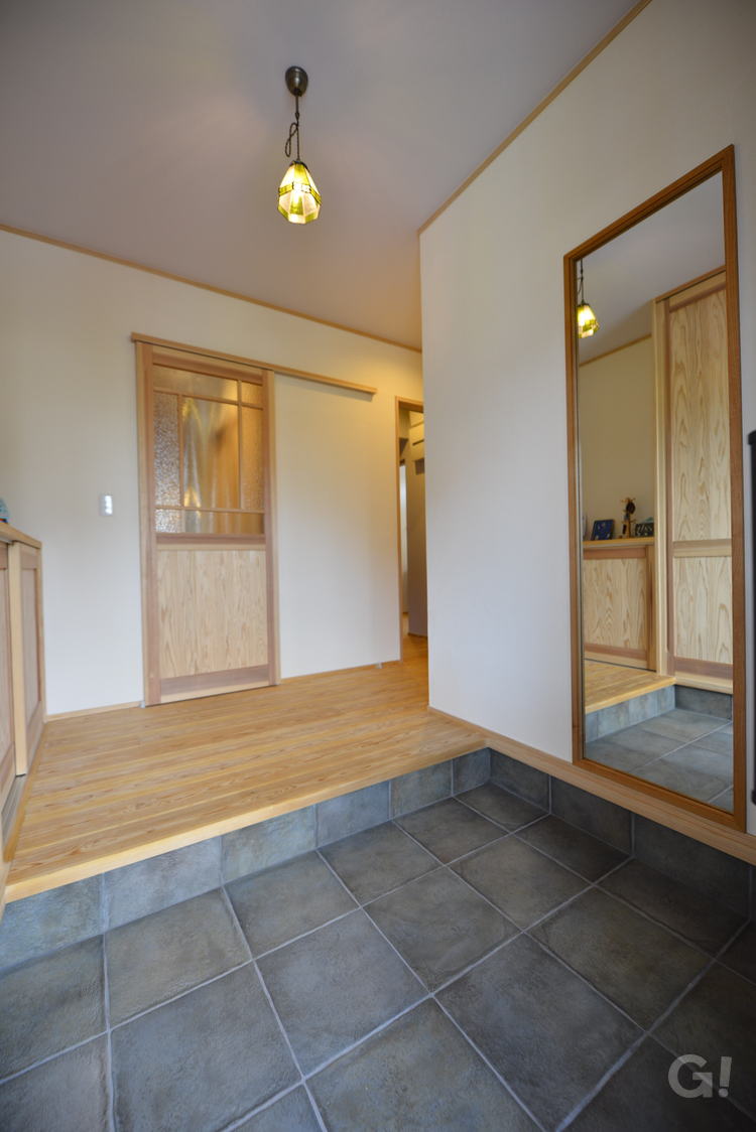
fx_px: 441
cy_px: 566
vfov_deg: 104.2
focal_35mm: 14
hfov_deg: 81.2
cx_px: 378
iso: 400
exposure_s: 1/80
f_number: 3.5
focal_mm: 14
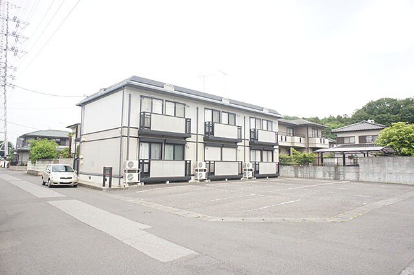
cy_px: 138
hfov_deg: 73.8
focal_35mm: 24
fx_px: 276
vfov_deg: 53.0
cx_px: 207
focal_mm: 16
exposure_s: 1/400
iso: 400
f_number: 6.3
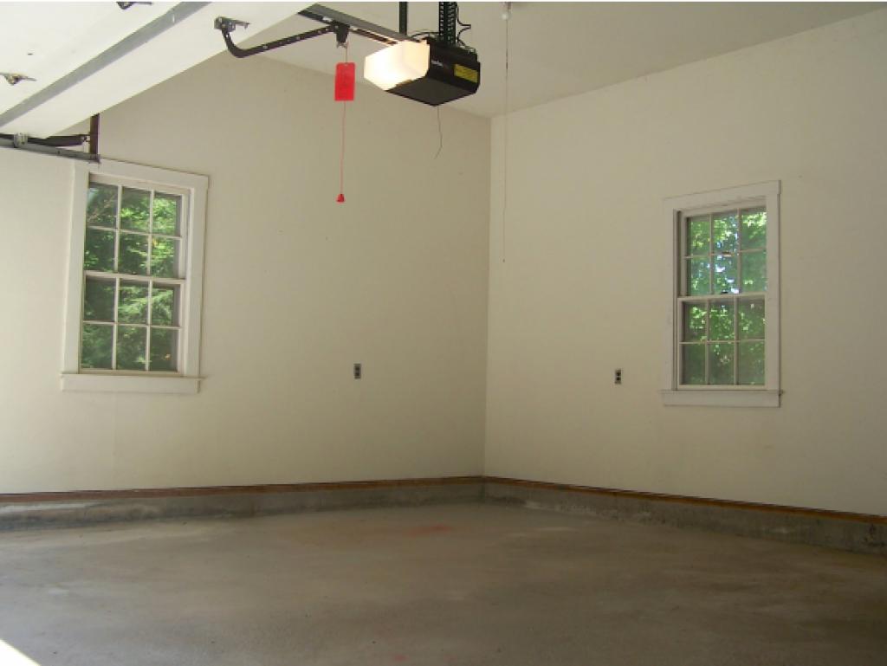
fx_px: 974
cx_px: 444
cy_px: 333
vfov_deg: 37.8
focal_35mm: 38
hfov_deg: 49.0
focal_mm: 6.3
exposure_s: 1/125
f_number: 2.8
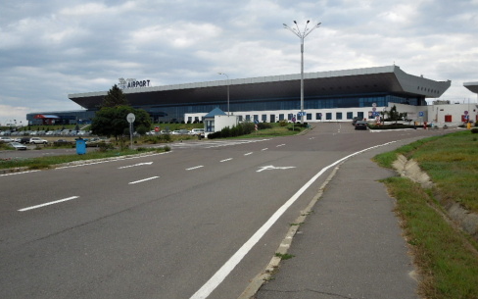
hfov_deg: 51.5
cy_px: 121
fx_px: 495
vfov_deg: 33.5
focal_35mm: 38
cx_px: 239
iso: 100
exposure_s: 1/160
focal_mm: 6.3
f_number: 3.7
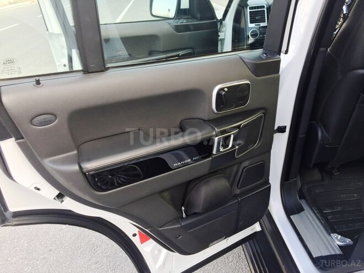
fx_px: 305
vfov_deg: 48.2
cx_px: 182
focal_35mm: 29
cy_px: 136
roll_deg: +1.4
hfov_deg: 61.7
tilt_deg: -29.9
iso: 40
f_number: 2.2
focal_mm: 4.15
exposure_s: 1/50
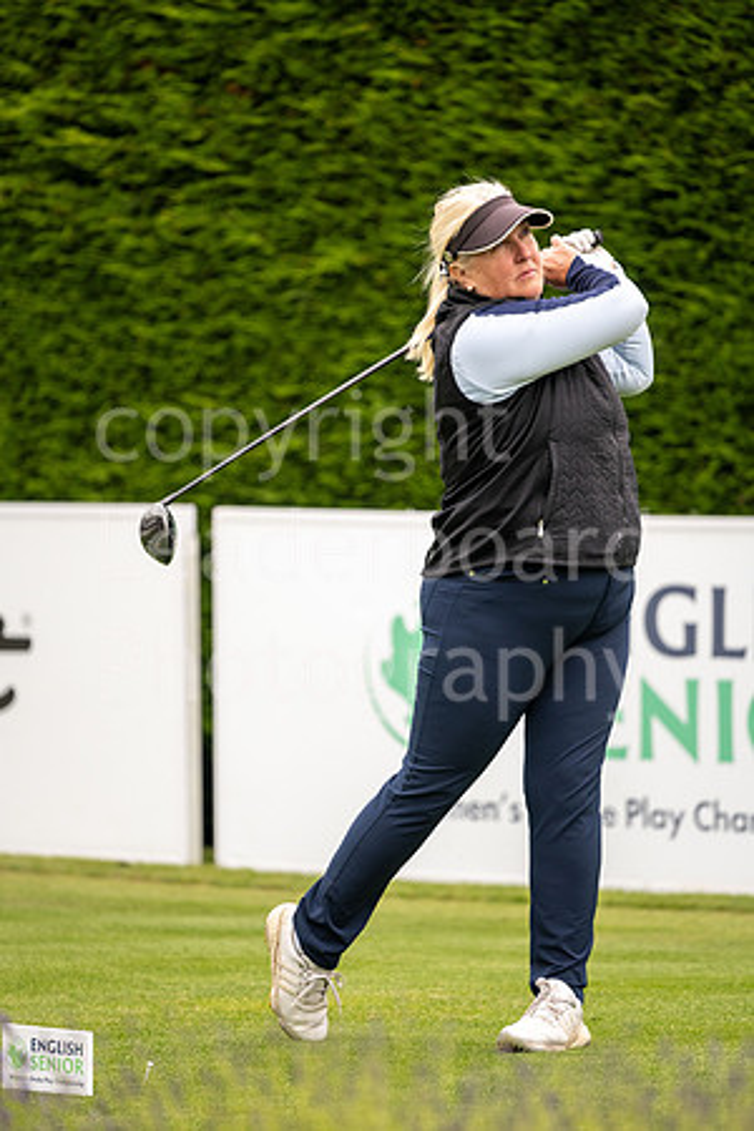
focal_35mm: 300
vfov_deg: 6.9
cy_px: 566
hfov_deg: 4.6
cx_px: 377
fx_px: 9424
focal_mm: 300
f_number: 4.5
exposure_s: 1/1000
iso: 500
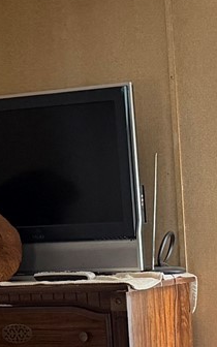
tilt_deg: -7.0
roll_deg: +3.4
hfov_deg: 10.7
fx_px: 1145
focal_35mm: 121
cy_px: 356
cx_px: 251
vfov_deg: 16.8
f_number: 1.78
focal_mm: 6.76
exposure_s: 1/60
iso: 500
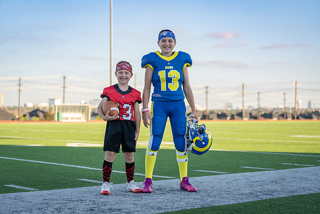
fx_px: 622
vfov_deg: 19.5
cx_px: 160
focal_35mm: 70
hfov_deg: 28.8
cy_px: 107
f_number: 2.8
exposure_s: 1/400
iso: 100
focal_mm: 70
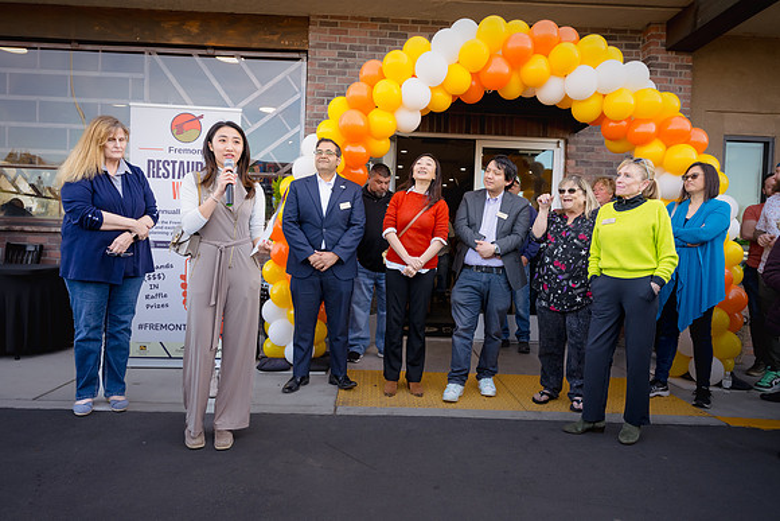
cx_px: 390
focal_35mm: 24
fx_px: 520
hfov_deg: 73.7
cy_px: 260
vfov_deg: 53.2
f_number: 4.5
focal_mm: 24
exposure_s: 1/500
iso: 800
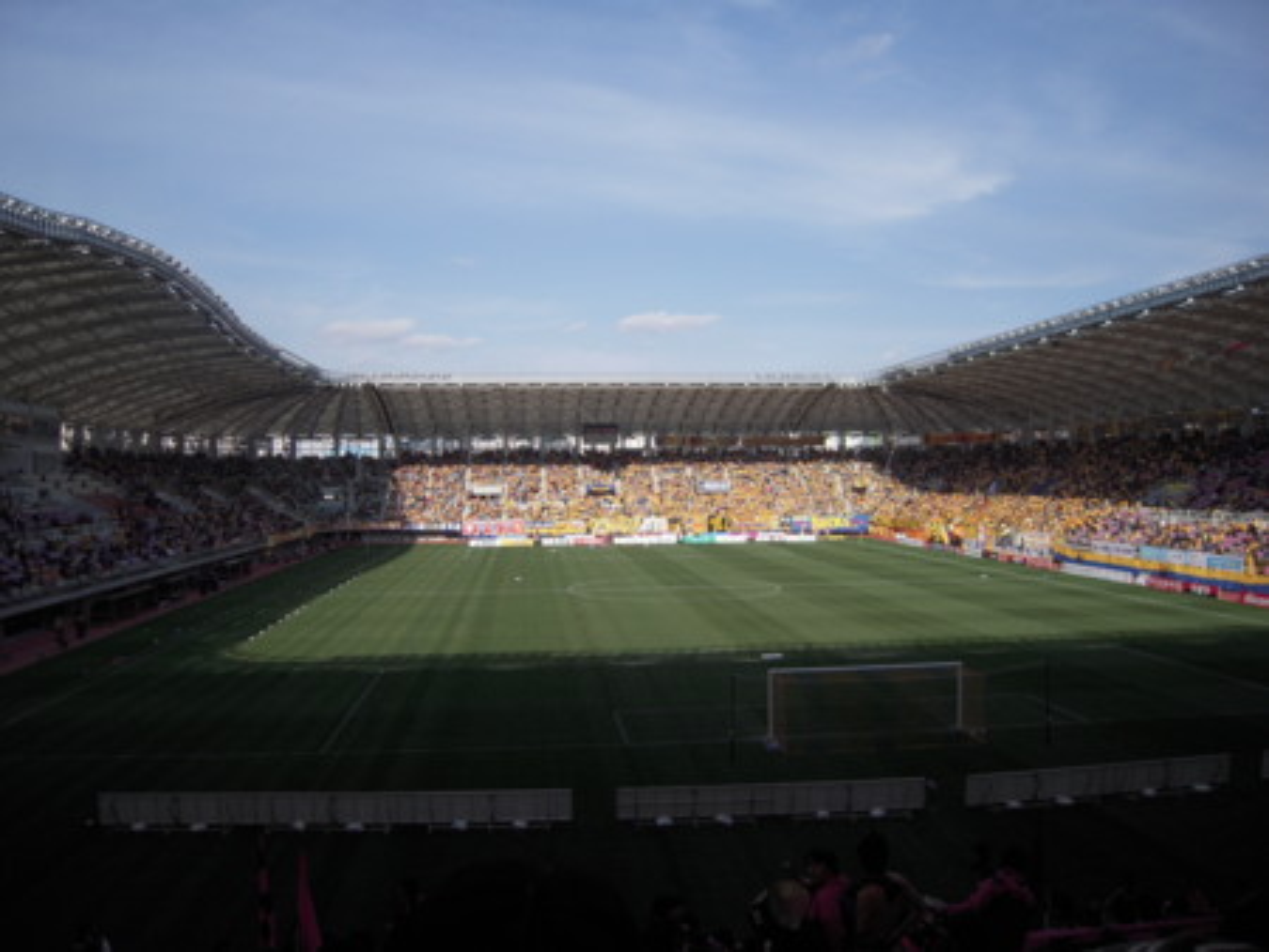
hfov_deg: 63.4
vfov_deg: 49.8
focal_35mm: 28
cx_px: 634
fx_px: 1027
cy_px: 476
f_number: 5.4
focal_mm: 5
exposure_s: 1/500
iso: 100
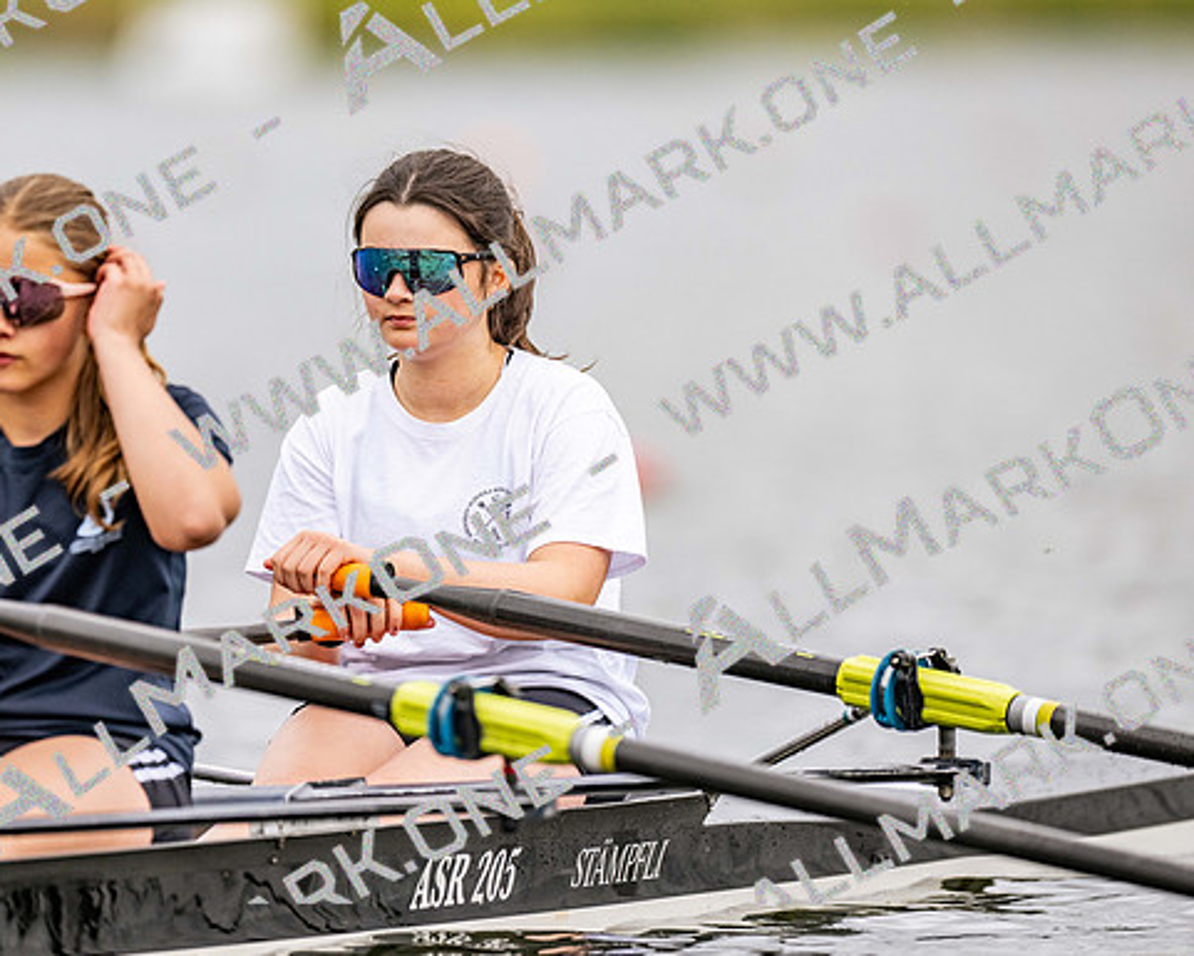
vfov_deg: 2.3
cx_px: 477
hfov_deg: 2.8
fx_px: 23999
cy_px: 478
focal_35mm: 679
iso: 640
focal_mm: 600
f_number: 4
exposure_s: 1/2500
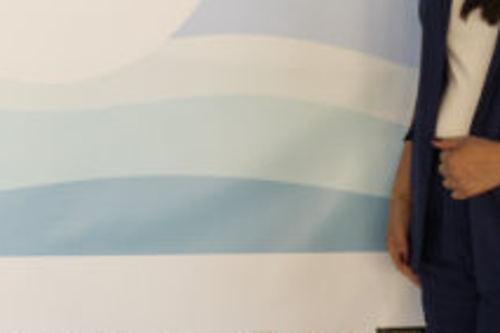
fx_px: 2736
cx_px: -237
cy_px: -43
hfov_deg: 10.1
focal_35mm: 197
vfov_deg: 6.9
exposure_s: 1/100
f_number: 5.6
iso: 400
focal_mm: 35
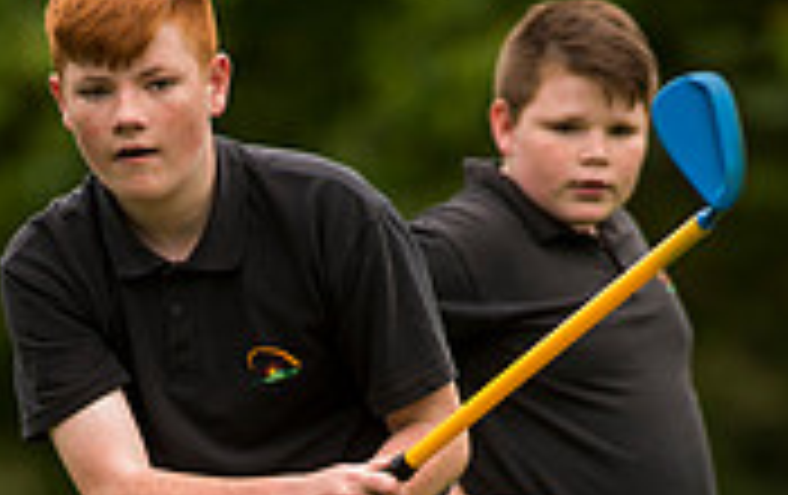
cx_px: 189
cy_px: 873
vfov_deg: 1.7
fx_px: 16885
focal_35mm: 785
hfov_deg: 2.7
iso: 400
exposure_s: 1/1000
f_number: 5.6
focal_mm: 300
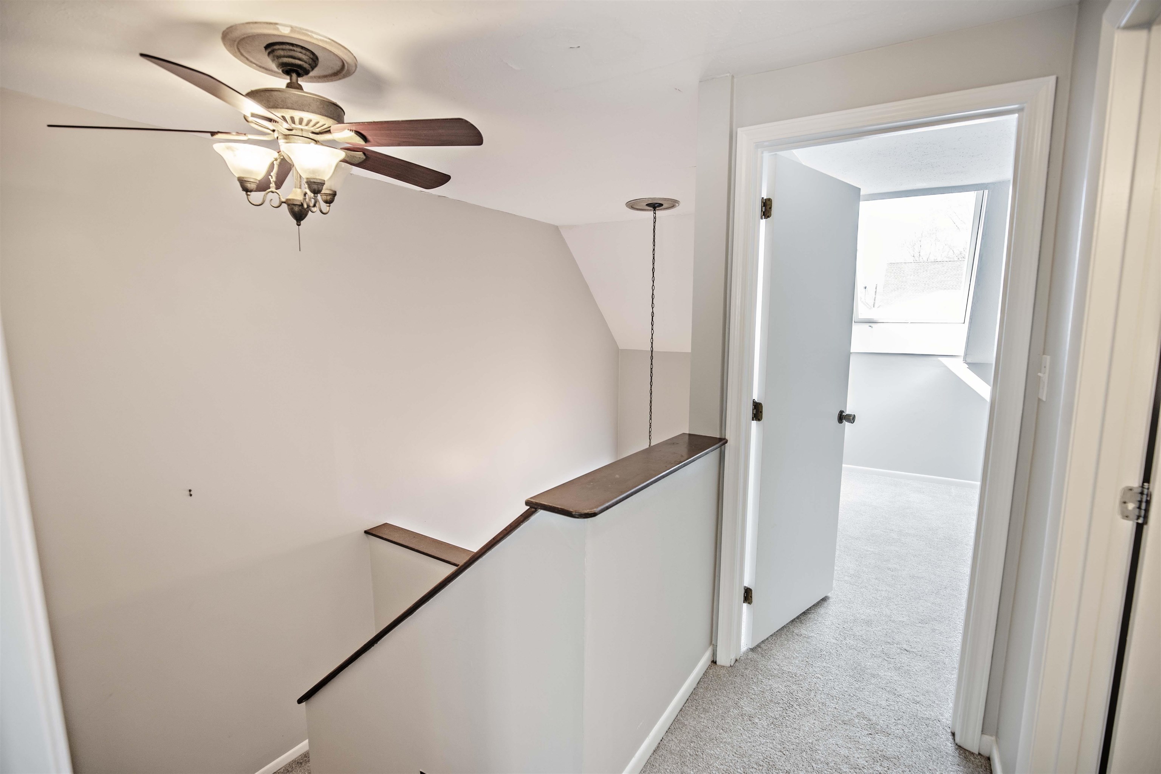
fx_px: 516
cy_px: 387
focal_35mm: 16
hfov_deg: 96.7
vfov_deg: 73.7
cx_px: 580
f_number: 4
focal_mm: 16
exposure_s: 1/10
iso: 100
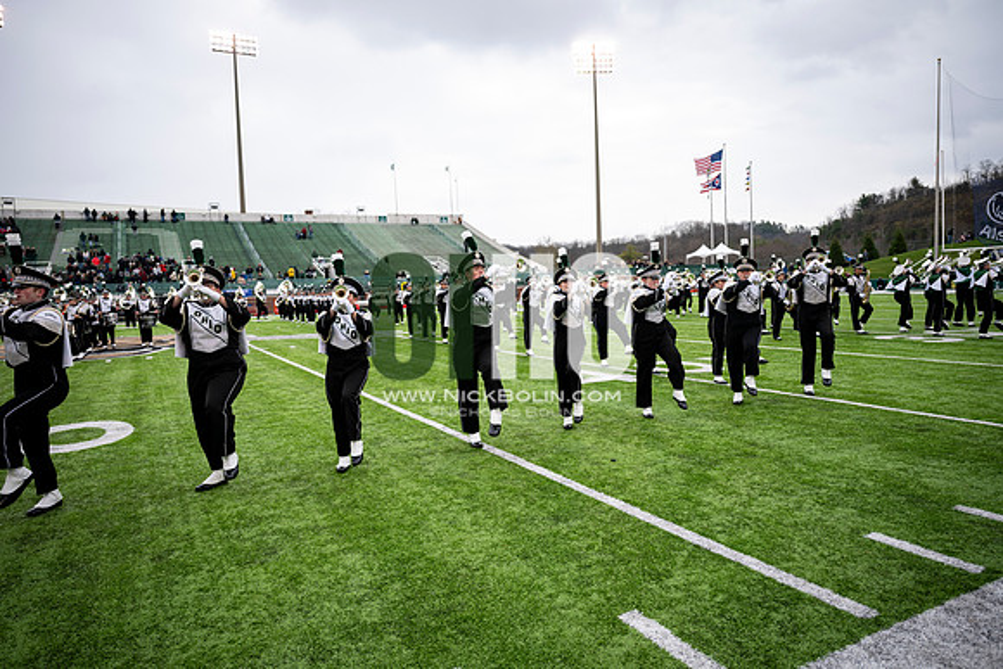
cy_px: 334
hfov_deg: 73.7
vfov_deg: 53.2
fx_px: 669
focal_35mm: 24
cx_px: 502
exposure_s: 1/500
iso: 160
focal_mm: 24
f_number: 2.8
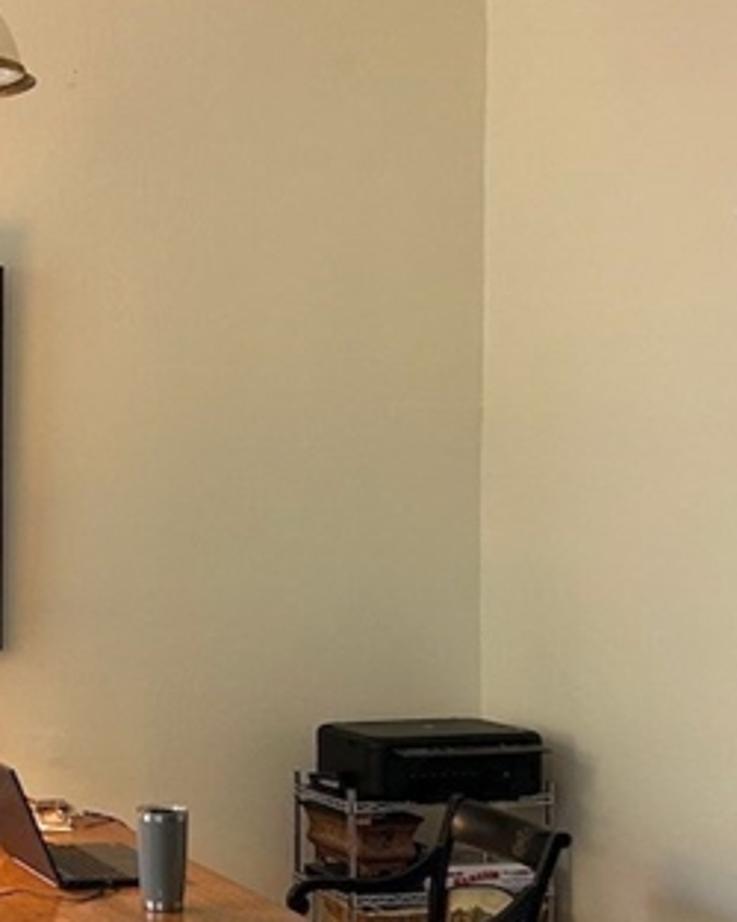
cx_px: -74
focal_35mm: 83
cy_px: 536
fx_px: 2265
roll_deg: +0.7
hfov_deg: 17.8
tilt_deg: -2.5
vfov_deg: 23.0
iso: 80
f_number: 1.5
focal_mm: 5.7
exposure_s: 1/60
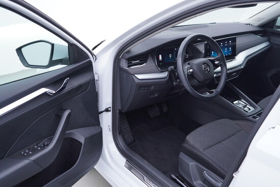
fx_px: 280
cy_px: 94
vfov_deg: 36.9
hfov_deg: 53.1
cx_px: 140
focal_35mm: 36
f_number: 3.2
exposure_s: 1/50
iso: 125
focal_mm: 24
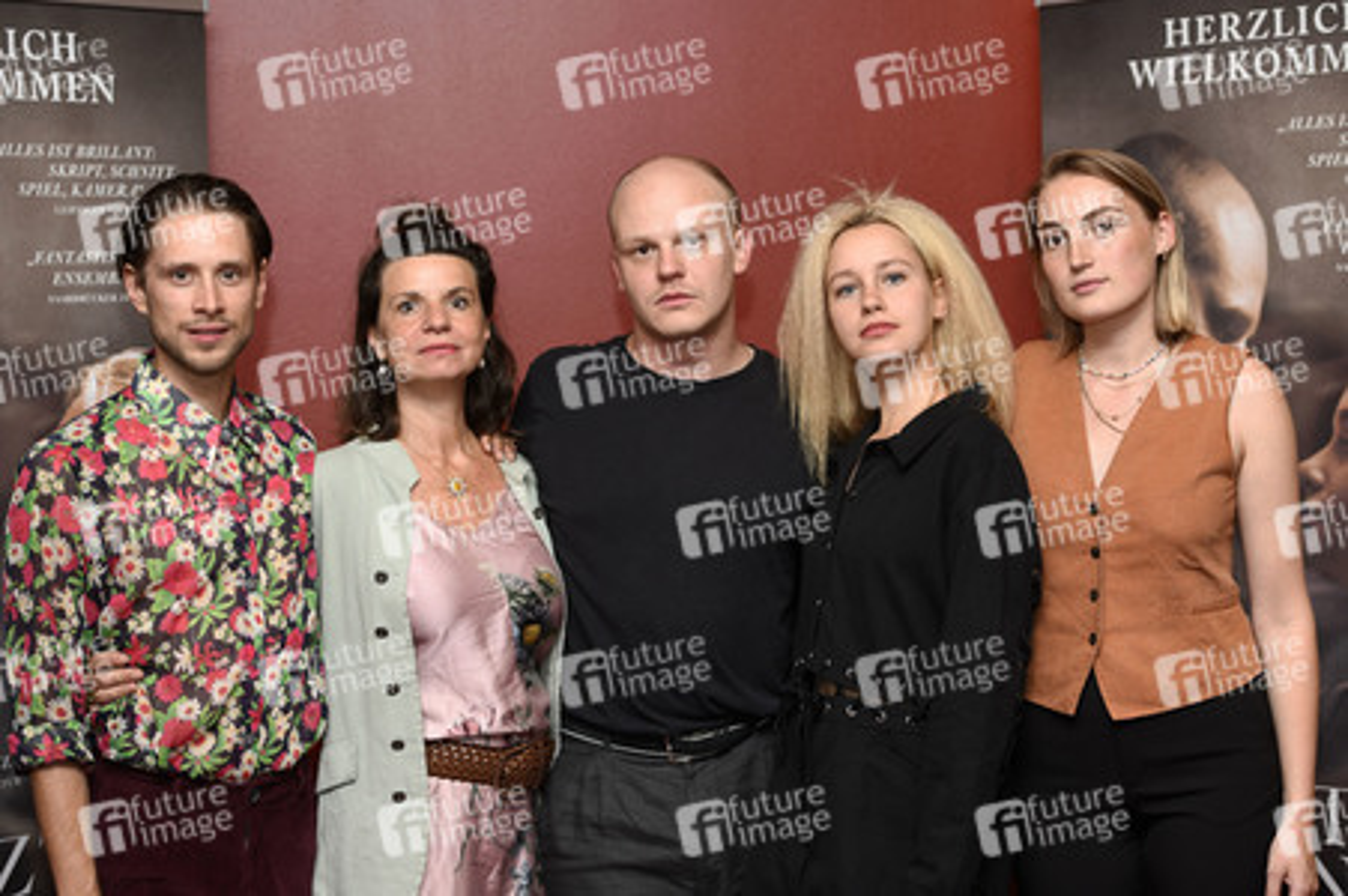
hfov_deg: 28.9
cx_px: 674
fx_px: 2619
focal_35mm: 70
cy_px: 448
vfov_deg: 19.4
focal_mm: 70
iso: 800
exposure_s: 1/250
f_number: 3.5
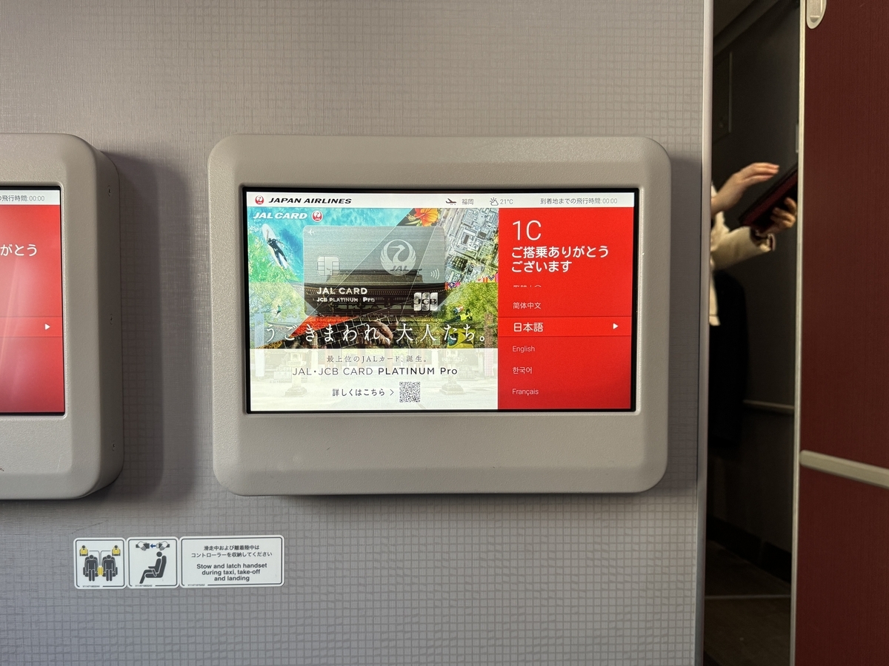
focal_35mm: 24
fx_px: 616
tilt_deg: -2.0
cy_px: 333
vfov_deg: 56.8
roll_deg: +0.6
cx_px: 444
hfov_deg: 71.6
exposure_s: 1/54
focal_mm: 6.76
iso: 200
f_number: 1.78
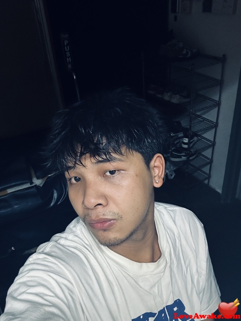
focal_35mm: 31
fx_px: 288
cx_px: 120
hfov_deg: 45.5
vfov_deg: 58.3
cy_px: 158
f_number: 1.9
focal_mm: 2.69
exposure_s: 1/33
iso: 320
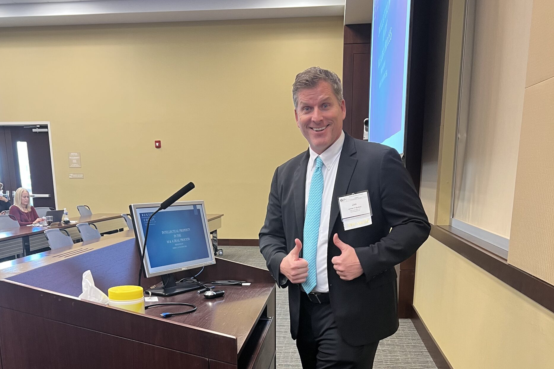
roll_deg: +1.5
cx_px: 270
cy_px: 312
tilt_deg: -13.2
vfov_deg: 34.5
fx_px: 569
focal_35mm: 37
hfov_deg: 51.9
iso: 125
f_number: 1.5
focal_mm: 5.7
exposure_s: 1/57
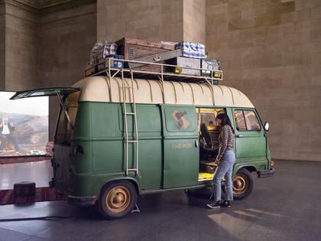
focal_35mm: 36
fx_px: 334
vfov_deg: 39.7
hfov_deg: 51.4
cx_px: 160
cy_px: 120
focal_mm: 45
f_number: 4
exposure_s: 1/40
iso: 8000
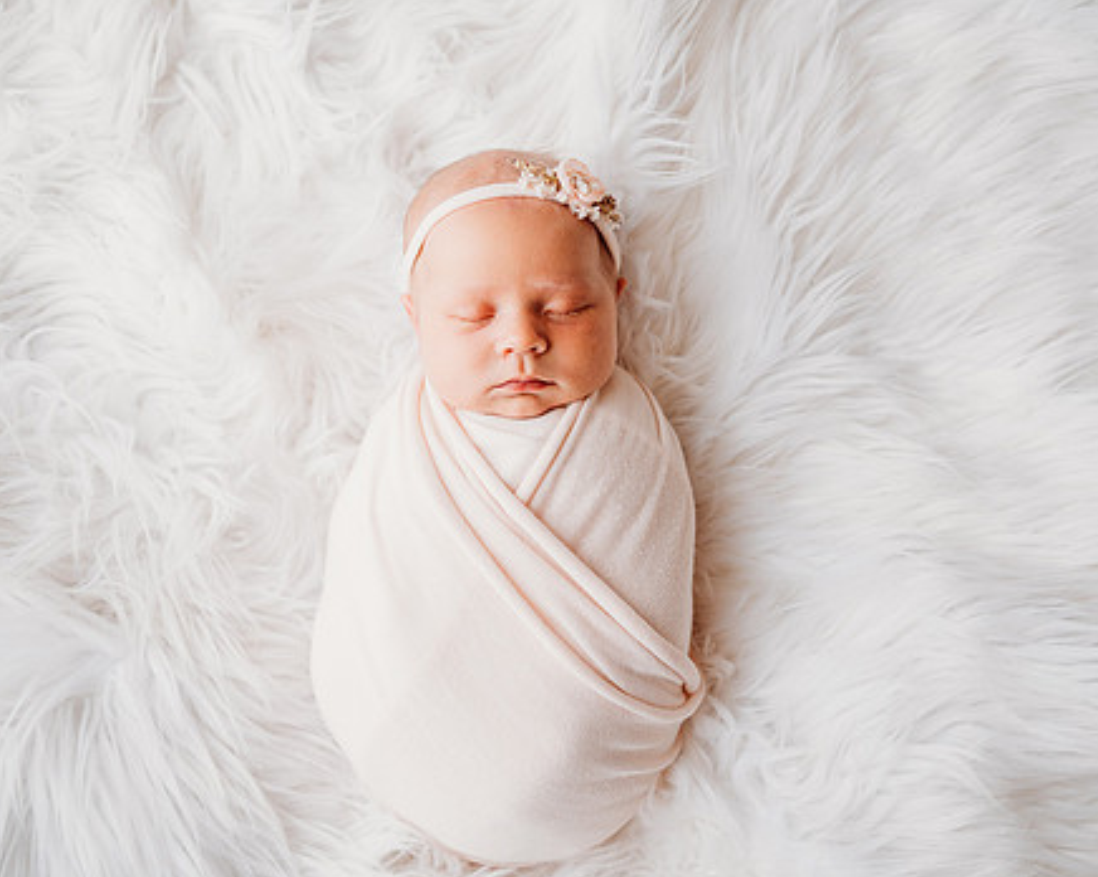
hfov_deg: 58.8
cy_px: 440
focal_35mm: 30
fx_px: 974
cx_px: 559
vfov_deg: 48.4
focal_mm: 24
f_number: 2.5
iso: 80
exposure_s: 1/200
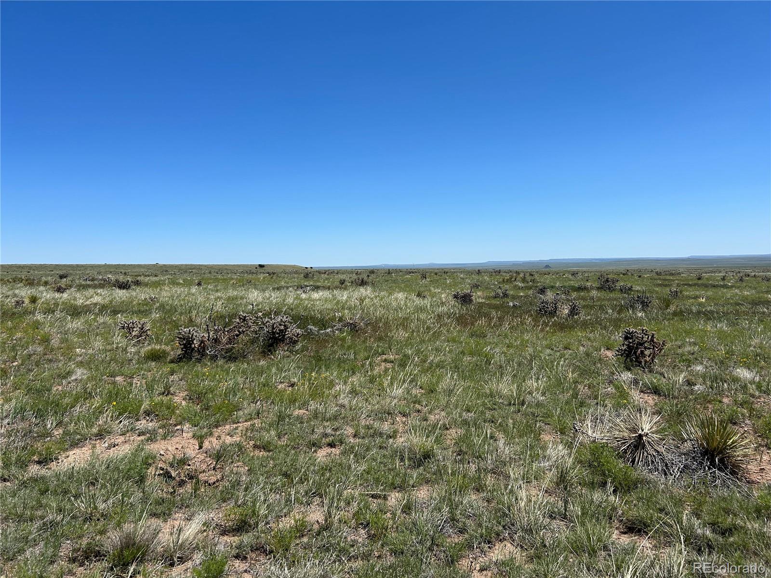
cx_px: 386
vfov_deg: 53.1
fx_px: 579
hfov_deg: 67.3
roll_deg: +1.1
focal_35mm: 26
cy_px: 289
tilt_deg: -1.5
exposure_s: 1/5882
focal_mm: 5.7
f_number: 1.5
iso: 50
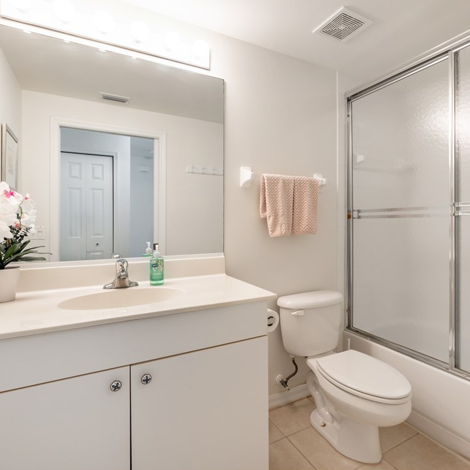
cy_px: 234
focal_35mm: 18
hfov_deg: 80.6
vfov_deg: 80.7
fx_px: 277
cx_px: 255
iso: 125
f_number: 11
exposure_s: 1/2.5
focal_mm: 14
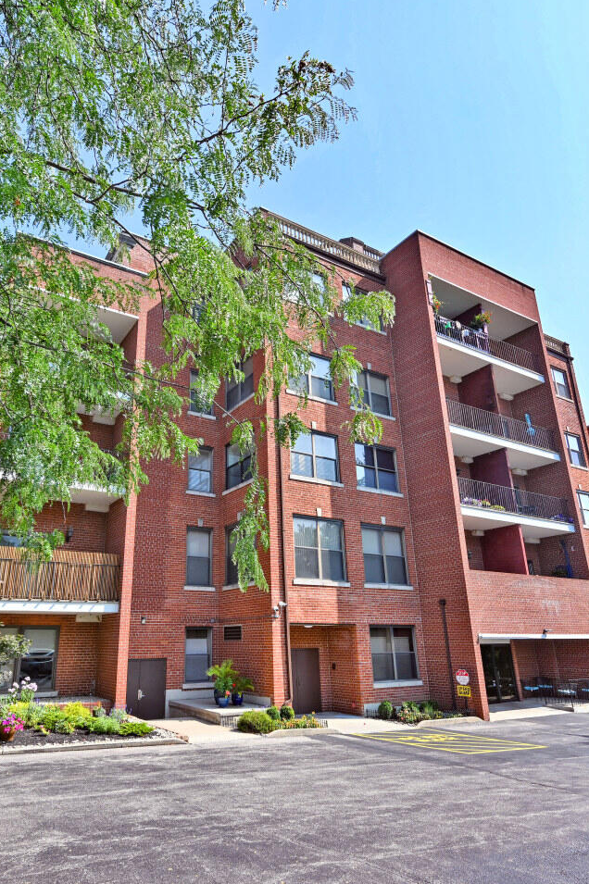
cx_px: 236
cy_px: 458
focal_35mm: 22
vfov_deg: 78.6
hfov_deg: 56.8
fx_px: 540
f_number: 6.3
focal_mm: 14
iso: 100
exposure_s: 1/320
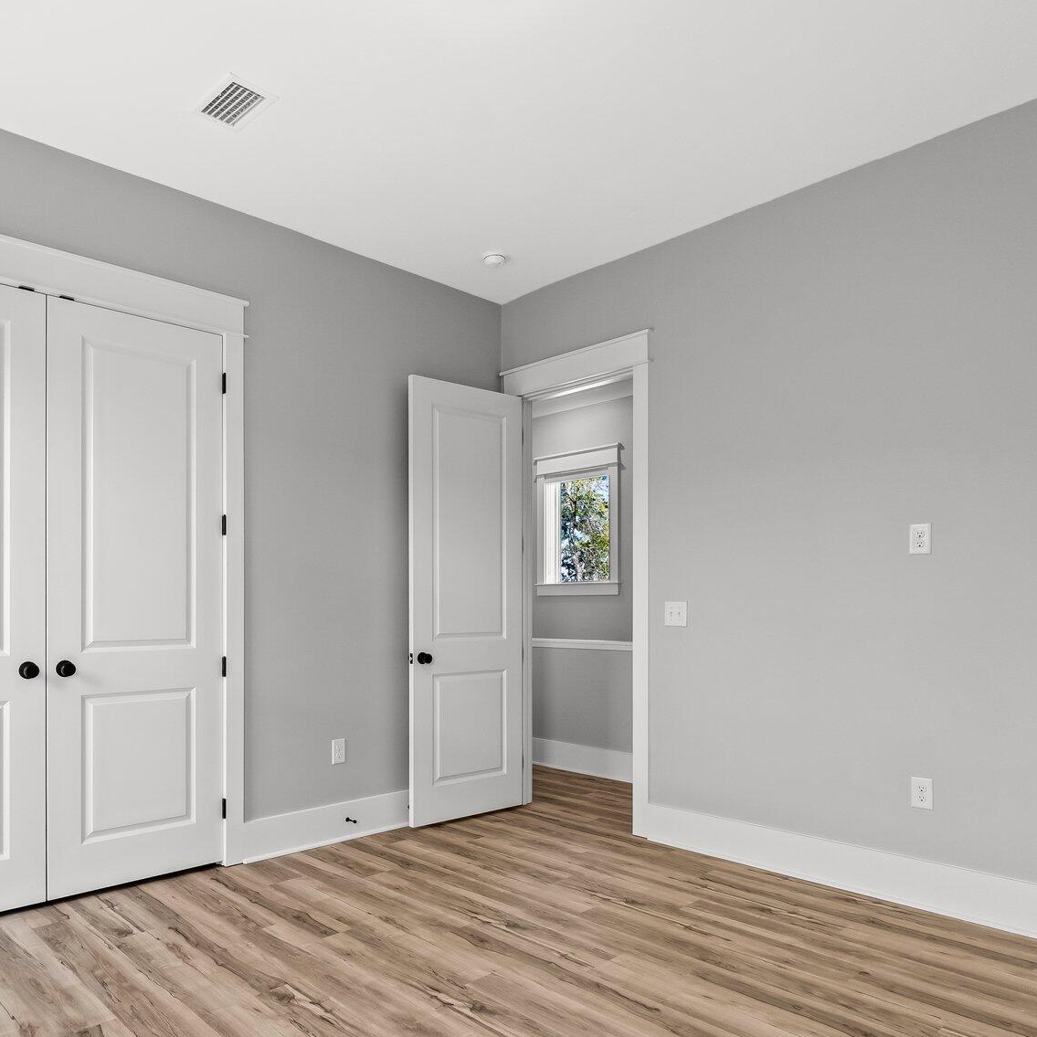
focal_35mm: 23
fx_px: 780
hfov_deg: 66.7
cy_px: 606
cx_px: 423
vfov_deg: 66.8
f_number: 8
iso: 800
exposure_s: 1/4
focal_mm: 10
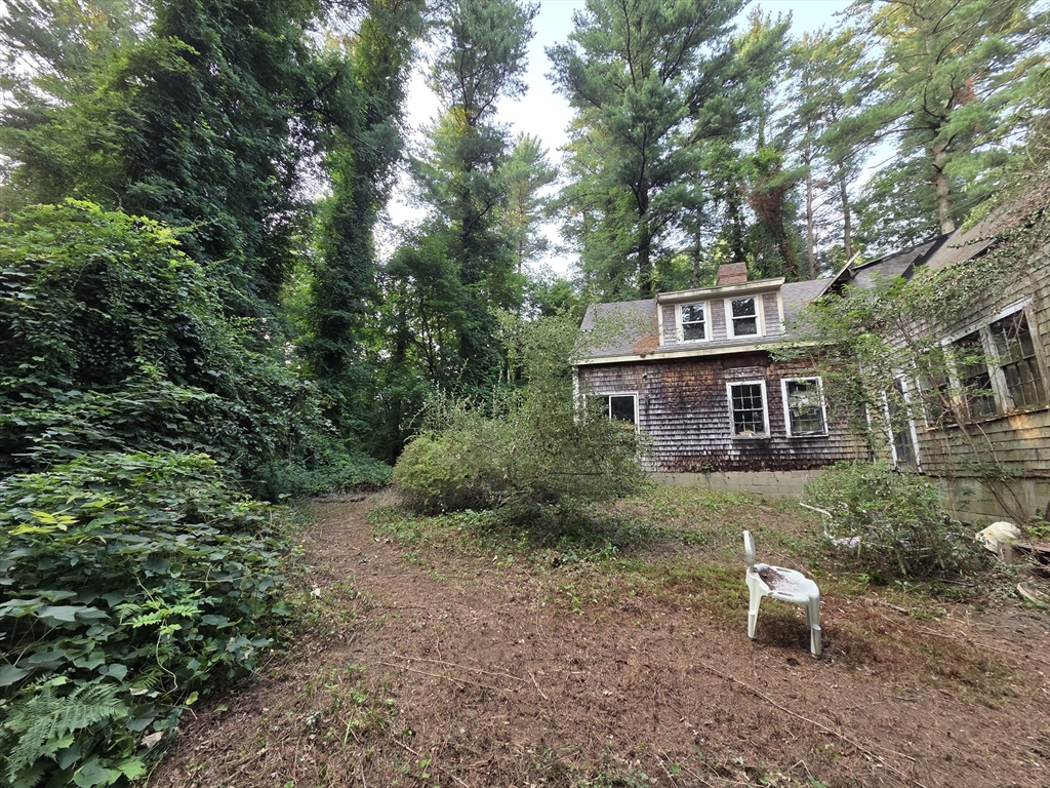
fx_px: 394
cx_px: 525
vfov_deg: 89.9
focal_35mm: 13
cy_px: 394
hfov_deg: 106.2
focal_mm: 2.2
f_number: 2.2
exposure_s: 1/120
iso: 125
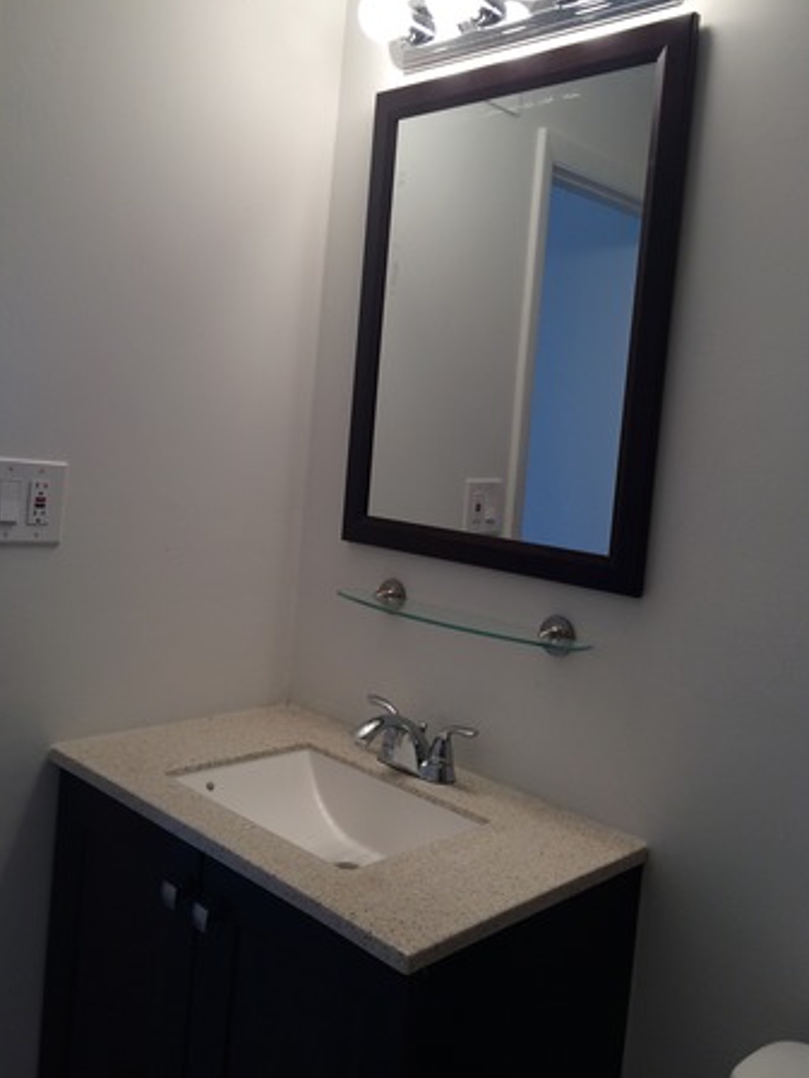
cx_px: 425
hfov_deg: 45.4
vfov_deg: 58.3
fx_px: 966
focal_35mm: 31
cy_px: 507
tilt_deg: -3.5
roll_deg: -4.5
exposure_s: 1/60
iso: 32
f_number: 2.2
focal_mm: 4.15
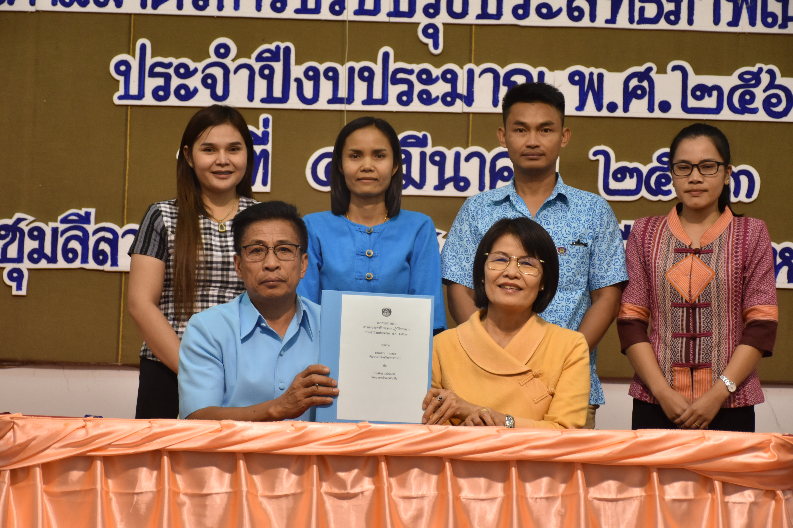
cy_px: 264
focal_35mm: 99
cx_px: 396
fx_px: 2181
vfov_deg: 13.8
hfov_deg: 20.6
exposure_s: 1/60
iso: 640
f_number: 5
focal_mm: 66
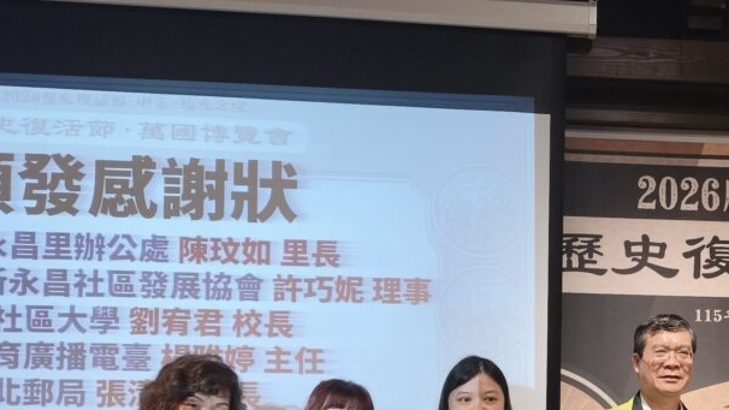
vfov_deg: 19.0
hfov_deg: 31.5
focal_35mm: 62
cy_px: 384
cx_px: 713
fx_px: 1199
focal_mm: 6.45
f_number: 1.62
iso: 250
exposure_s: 1/60
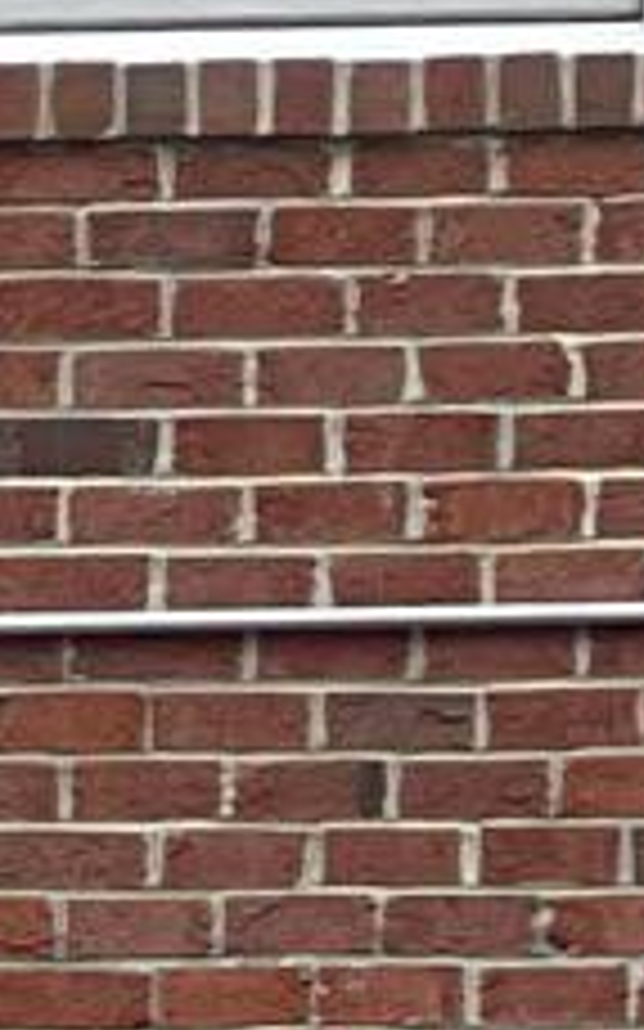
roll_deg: -1.0
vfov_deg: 3.4
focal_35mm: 607
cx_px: -3540
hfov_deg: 2.1
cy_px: 1682
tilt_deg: +4.2
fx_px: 17056
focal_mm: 7.5
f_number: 2.2
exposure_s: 1/589
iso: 20
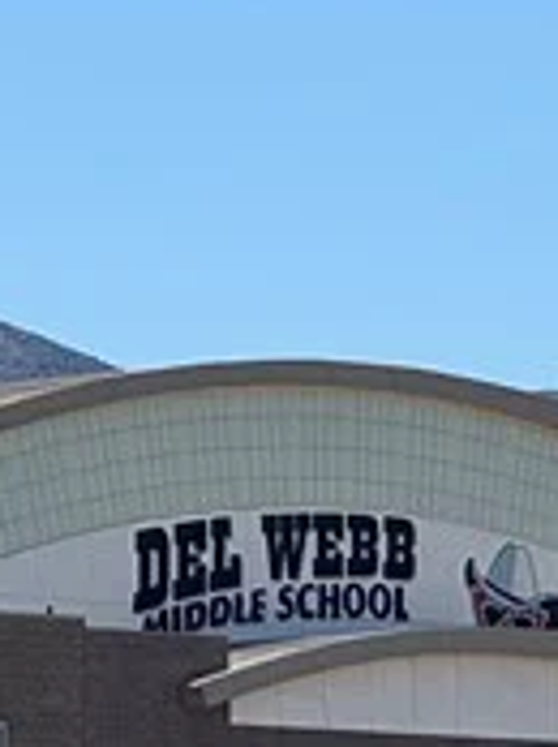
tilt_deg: +5.9
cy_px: 356
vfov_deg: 4.4
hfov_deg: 3.3
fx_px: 9782
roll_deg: +0.2
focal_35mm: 454
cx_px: 575
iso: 25
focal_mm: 9
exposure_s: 1/986
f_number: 2.8
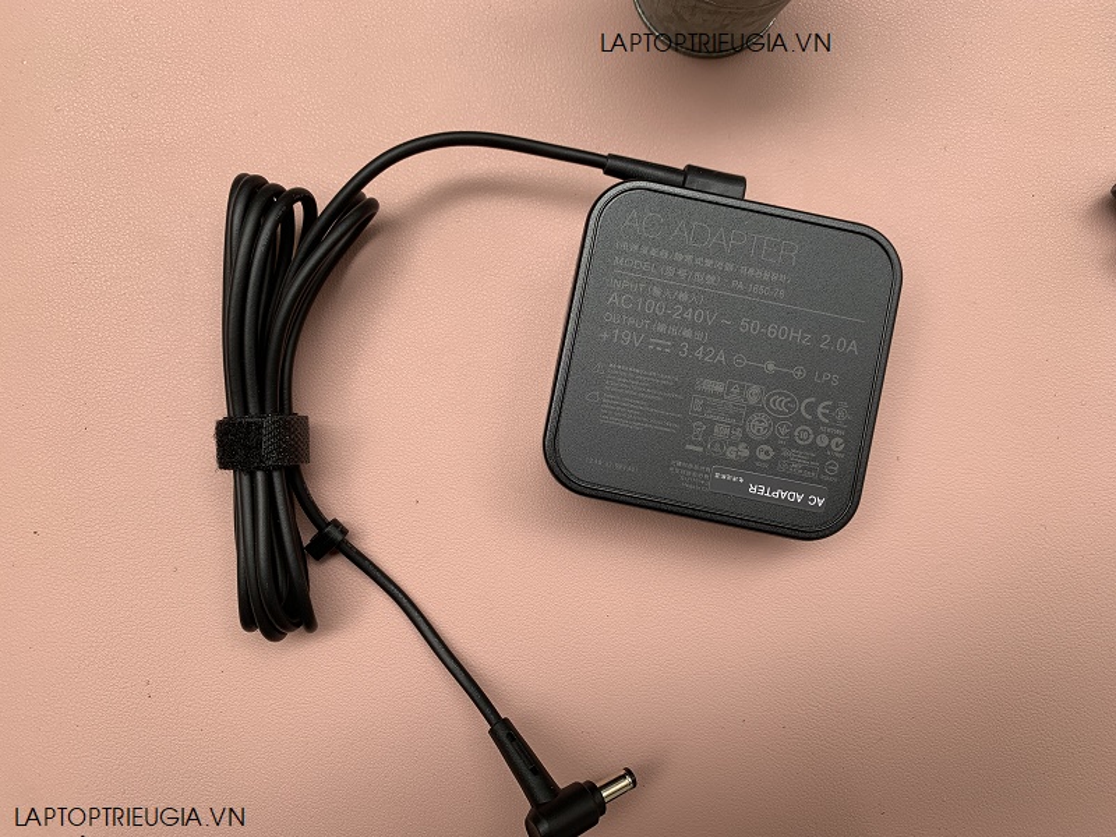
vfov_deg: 53.1
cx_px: 558
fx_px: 838
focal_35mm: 26
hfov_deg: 67.3
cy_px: 418
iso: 25
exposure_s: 1/147
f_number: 1.8
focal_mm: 4.25
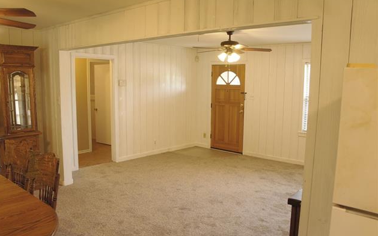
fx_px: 304
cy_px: 123
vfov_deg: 42.4
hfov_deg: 63.7
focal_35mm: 30
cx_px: 186
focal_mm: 19
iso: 320
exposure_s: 1/30
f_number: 3.5
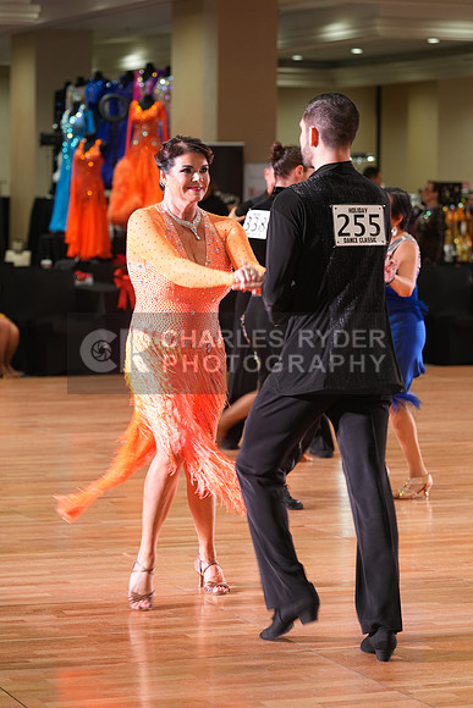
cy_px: 354
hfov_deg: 12.2
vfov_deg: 18.3
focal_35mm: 112
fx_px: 2206
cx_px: 236
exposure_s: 1/60
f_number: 4
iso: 640
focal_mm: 112
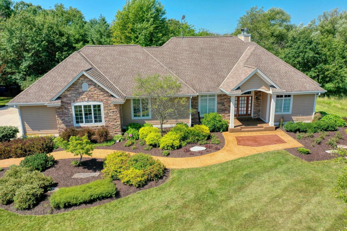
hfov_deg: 65.5
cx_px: 174
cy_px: 116
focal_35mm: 28
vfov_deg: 46.4
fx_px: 270
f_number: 4
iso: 100
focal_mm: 10.3
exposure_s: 1/120
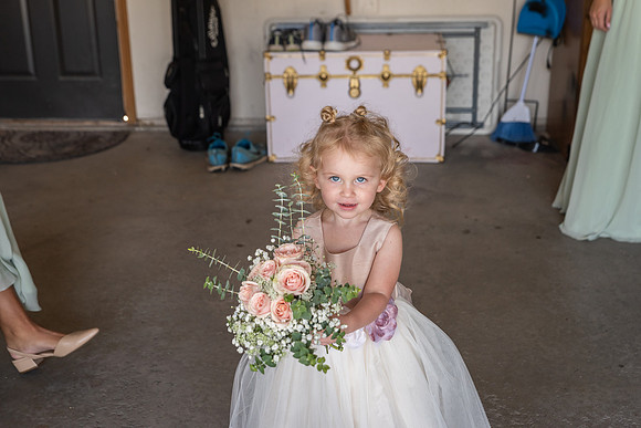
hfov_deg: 39.6
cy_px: 214
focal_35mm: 50
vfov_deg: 27.0
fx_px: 890
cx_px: 320
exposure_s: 1/160
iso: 320
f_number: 4.5
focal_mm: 50
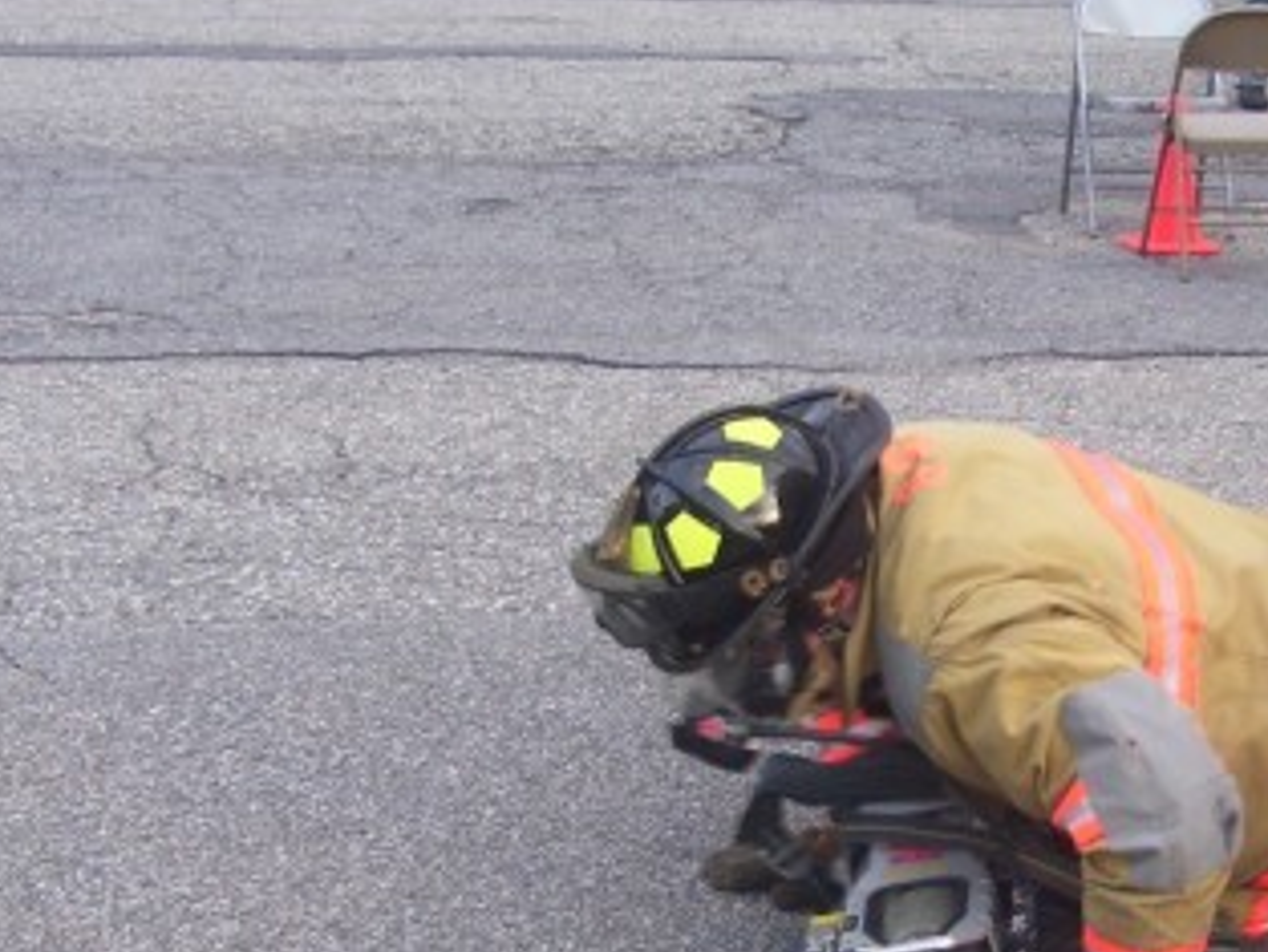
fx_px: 3445
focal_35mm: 94
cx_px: 1013
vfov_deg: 15.7
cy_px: 644
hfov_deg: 20.6
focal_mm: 7.6
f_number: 3
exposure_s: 1/45
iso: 125
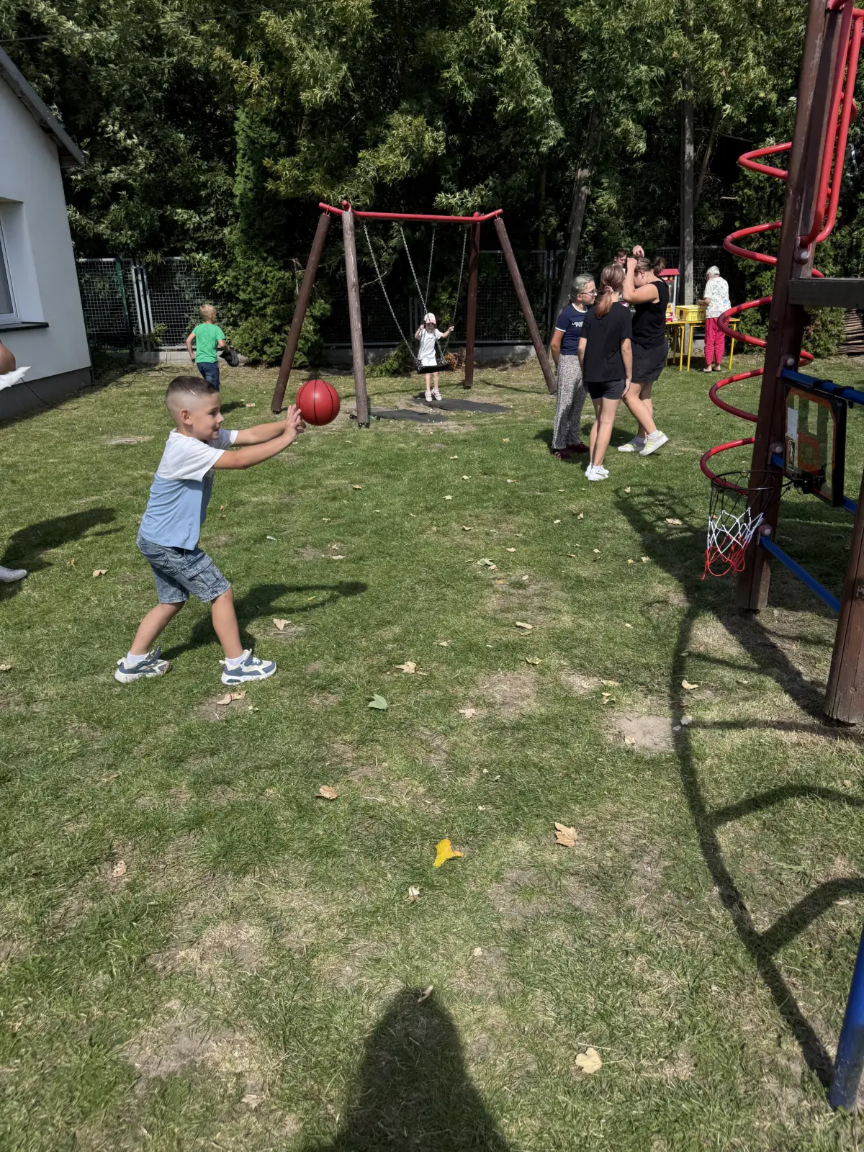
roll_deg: +0.6
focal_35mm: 24
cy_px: 576
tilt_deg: -15.3
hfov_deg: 56.8
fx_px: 799
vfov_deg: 71.6
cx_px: 432
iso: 80
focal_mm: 6.76
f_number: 1.78
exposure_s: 1/2053
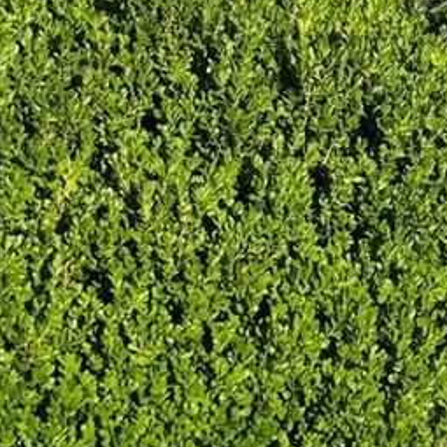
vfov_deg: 15.0
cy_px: -199
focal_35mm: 109
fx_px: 1592
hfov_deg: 15.4
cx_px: 529
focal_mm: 5.4
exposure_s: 1/7328
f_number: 1.8
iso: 80
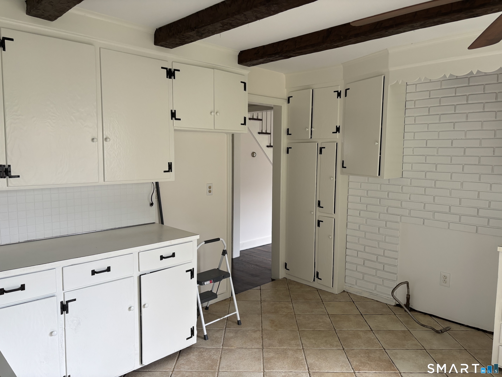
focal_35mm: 26
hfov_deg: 67.3
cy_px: 188
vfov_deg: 53.1
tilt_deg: -4.5
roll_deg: -0.5
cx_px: 251
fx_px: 377
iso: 80
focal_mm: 5.96
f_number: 1.6
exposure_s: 1/121
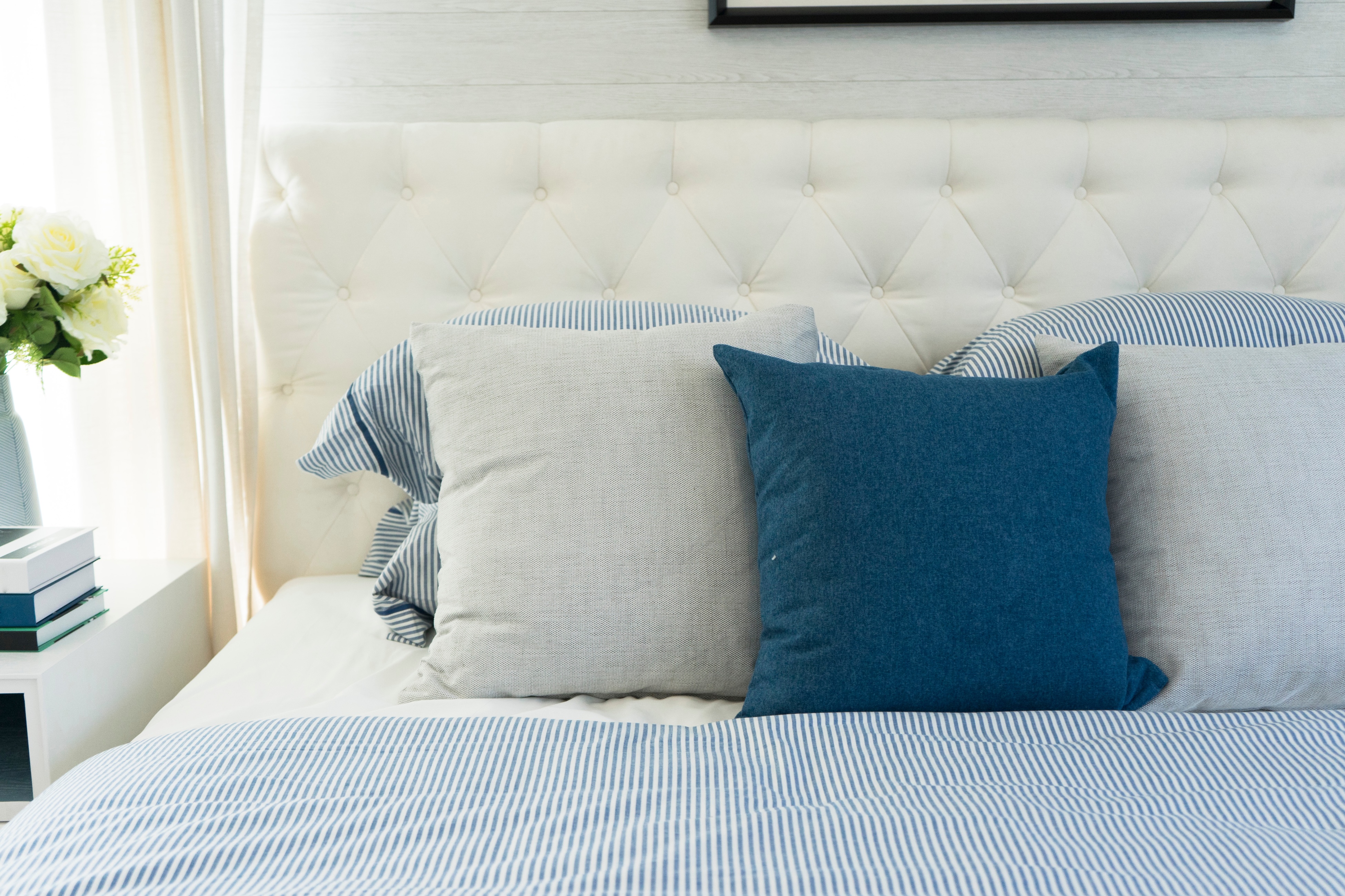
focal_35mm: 35
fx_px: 1308
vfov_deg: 37.9
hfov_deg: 54.4
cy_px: 448
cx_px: 672
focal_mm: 35
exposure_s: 1/250
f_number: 4.5
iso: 640
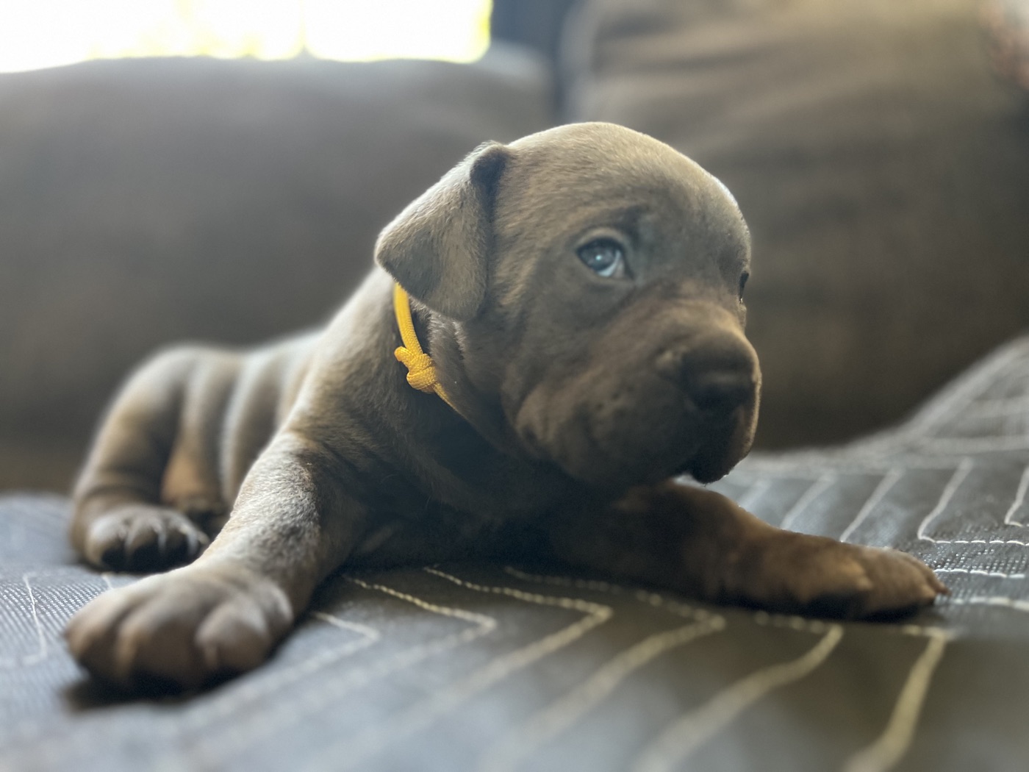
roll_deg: +4.9
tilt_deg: -3.9
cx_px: 514
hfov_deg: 67.3
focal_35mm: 26
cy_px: 386
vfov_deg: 53.1
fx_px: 773
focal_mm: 5.1
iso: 500
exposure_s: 1/49
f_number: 1.6
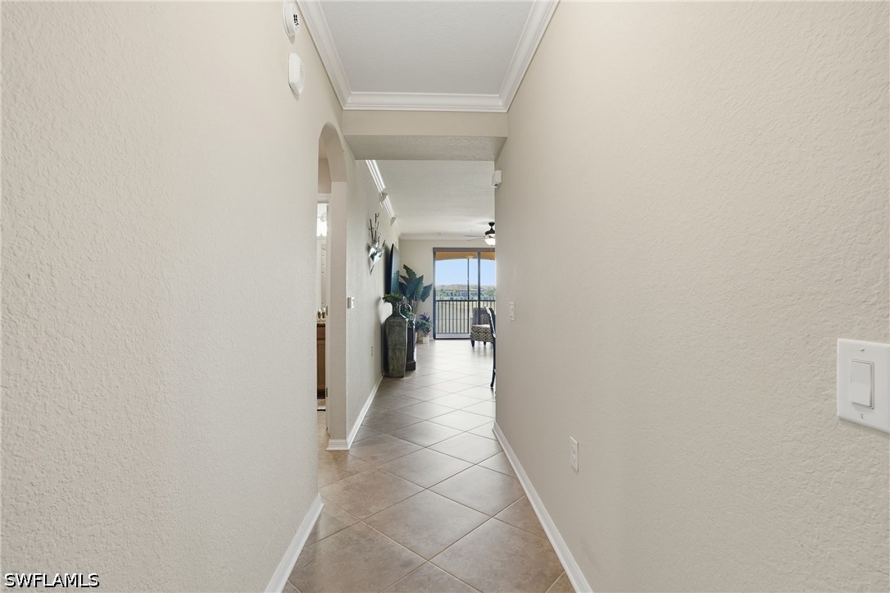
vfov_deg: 73.7
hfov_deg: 96.8
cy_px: 296
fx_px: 395
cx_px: 445
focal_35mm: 16
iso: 200
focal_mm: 16
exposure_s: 1/15
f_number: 9
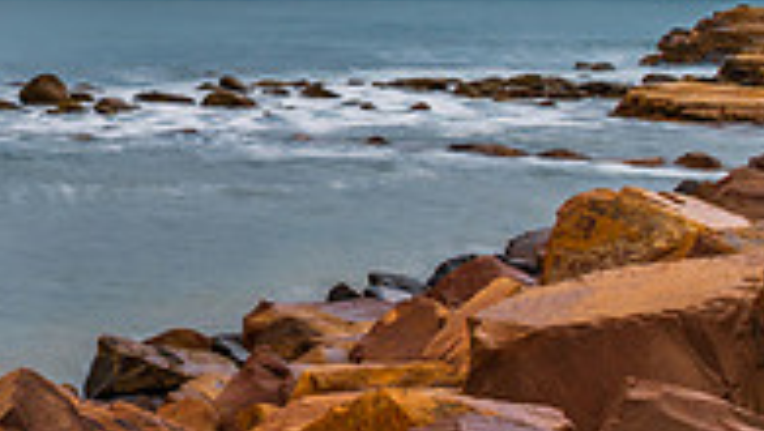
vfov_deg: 14.9
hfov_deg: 23.1
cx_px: -310
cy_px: -120
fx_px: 1581
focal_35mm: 78
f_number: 9
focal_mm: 24
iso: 100
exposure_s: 1.6
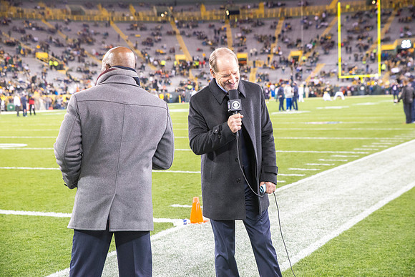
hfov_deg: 30.5
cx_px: 208
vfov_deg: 20.6
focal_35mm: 66
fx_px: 761
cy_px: 138
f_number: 5
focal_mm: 66
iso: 5000
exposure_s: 1/500
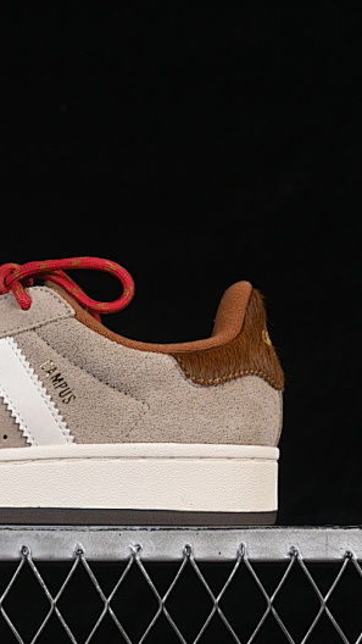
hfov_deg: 10.1
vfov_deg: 18.0
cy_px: 323
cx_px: -9
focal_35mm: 119
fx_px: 2031
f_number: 8
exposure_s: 1/80
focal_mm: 50
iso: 160
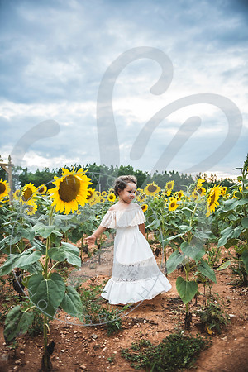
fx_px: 248
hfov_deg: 53.1
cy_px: 186
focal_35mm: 24
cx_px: 124
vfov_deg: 73.7
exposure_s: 1/100
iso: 320
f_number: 2.8
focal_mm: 24
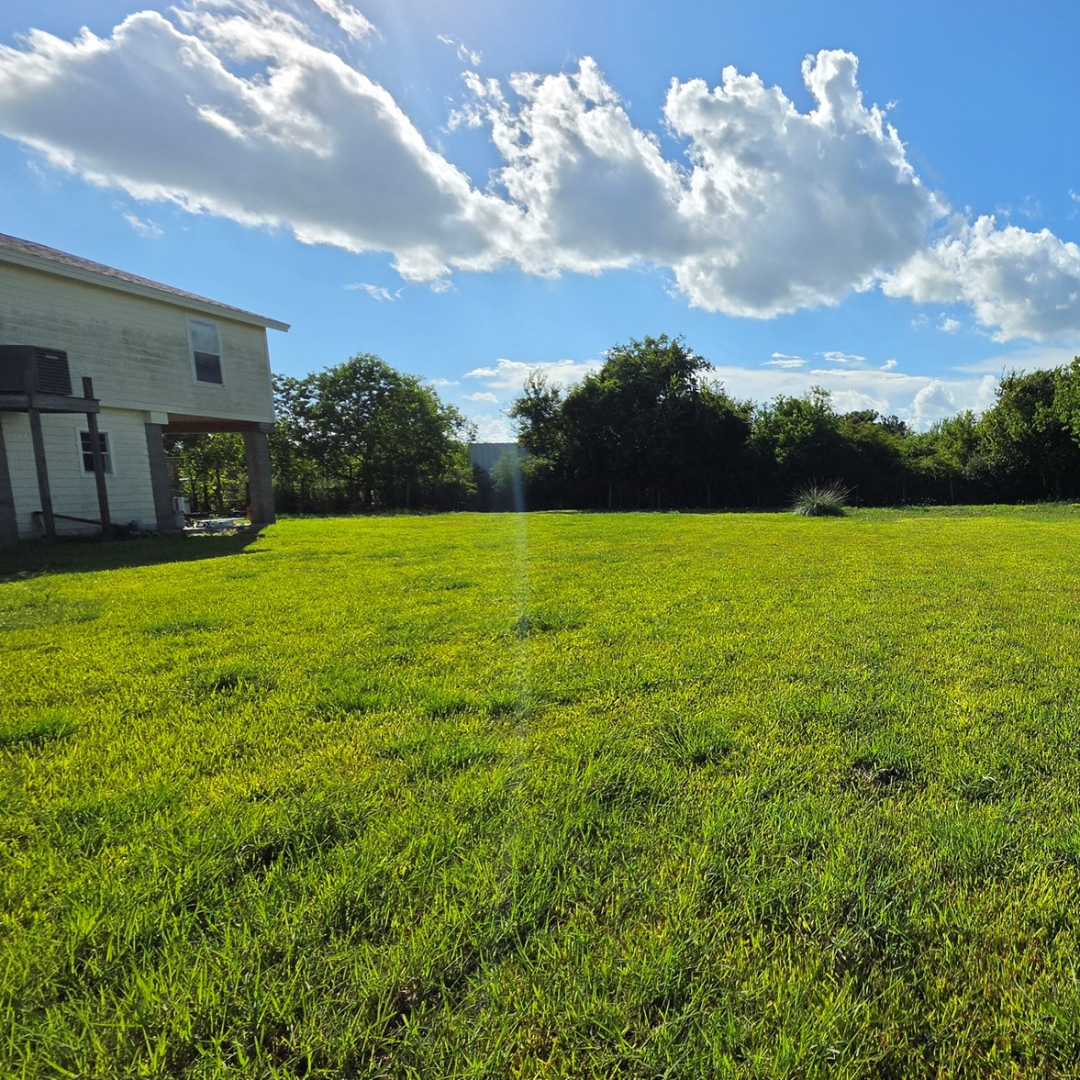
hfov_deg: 65.3
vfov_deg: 74.7
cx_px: 919
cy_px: 576
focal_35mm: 20
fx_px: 706
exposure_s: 1/4863
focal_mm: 2.2
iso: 32
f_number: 1.9
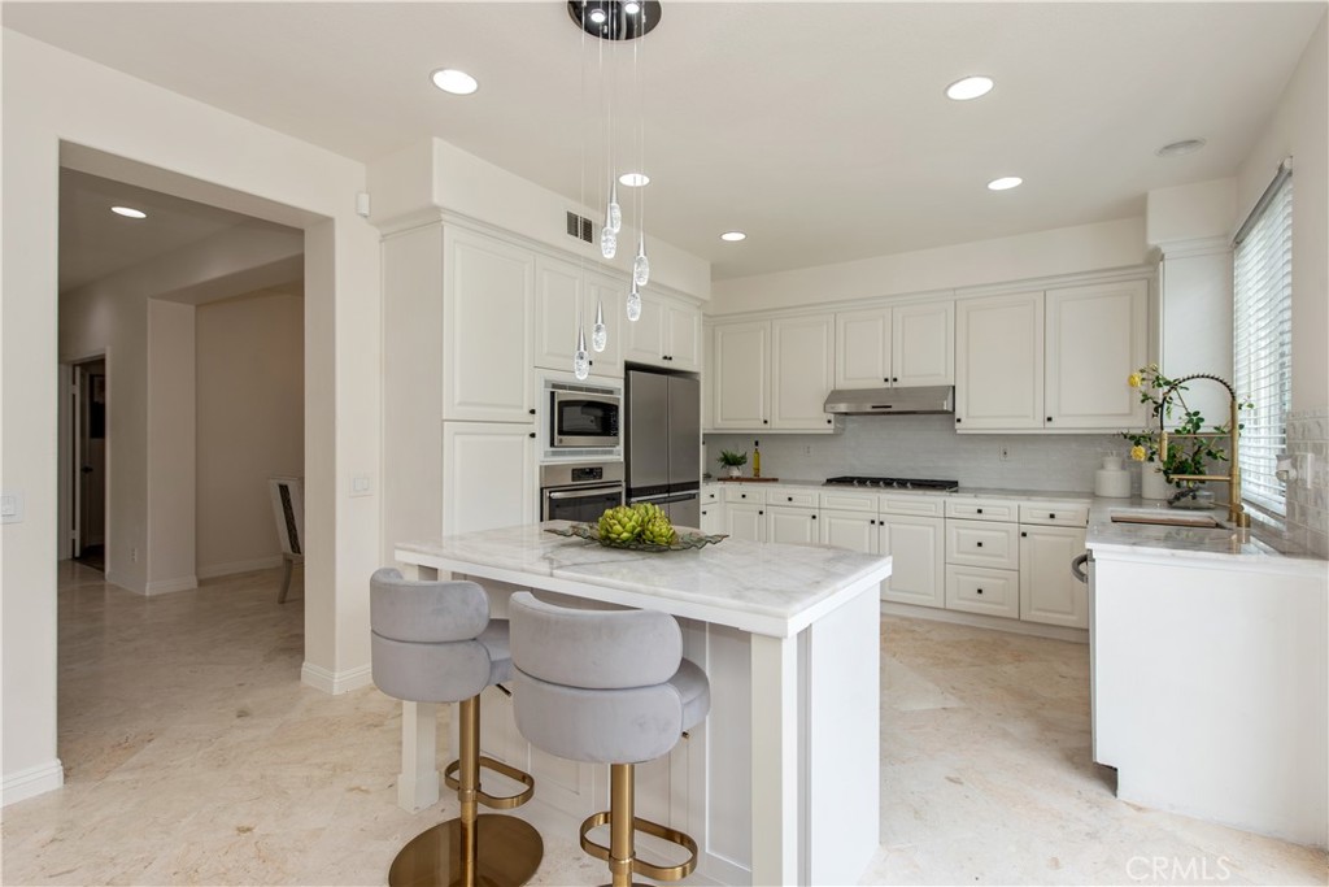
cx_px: 664
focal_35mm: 17
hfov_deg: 93.3
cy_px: 444
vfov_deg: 70.5
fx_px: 628
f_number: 5.6
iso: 110
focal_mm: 17
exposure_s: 1/125
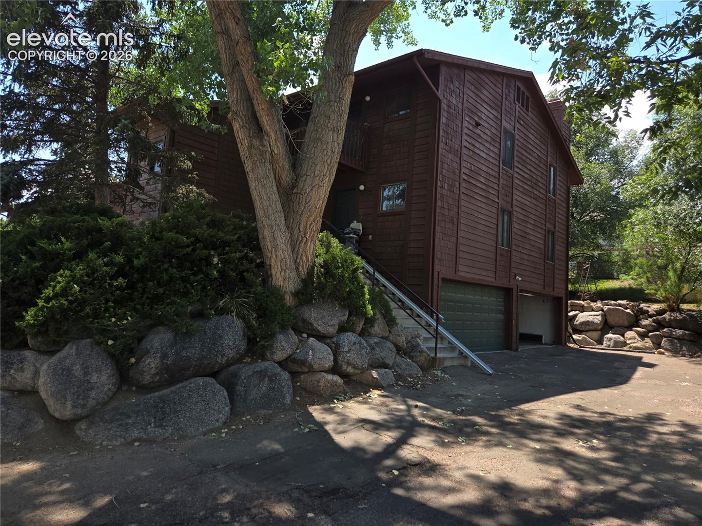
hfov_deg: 73.9
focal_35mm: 23
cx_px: 351
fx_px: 466
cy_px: 263
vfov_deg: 58.9
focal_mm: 5.4
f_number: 1.8
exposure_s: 1/611
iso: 25
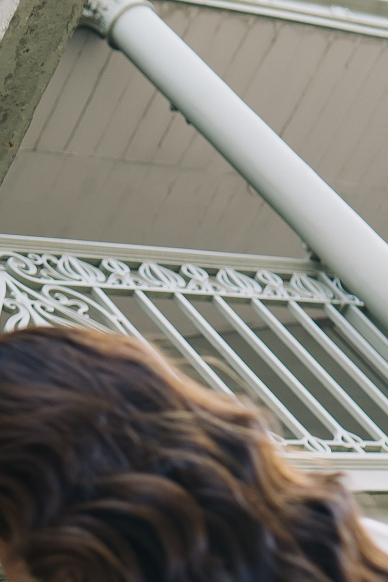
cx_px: 14
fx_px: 2328
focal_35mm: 144
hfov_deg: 9.5
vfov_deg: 13.9
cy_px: 654
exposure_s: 1/200
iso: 100
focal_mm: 30
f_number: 2.5
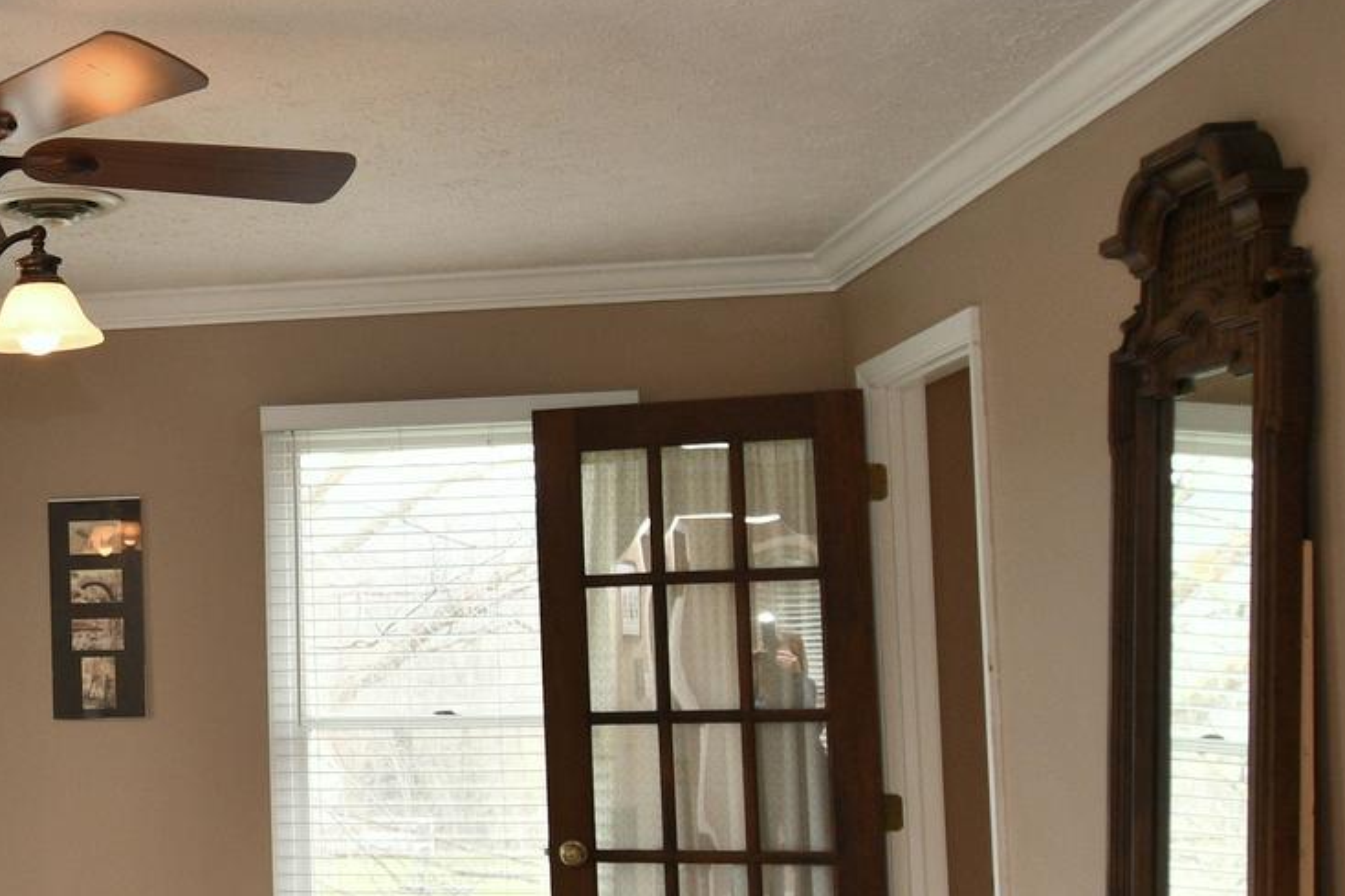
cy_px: 582
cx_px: -154
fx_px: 1980
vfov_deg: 25.4
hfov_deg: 32.7
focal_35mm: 53
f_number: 5
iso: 360
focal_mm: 13
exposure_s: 1/60
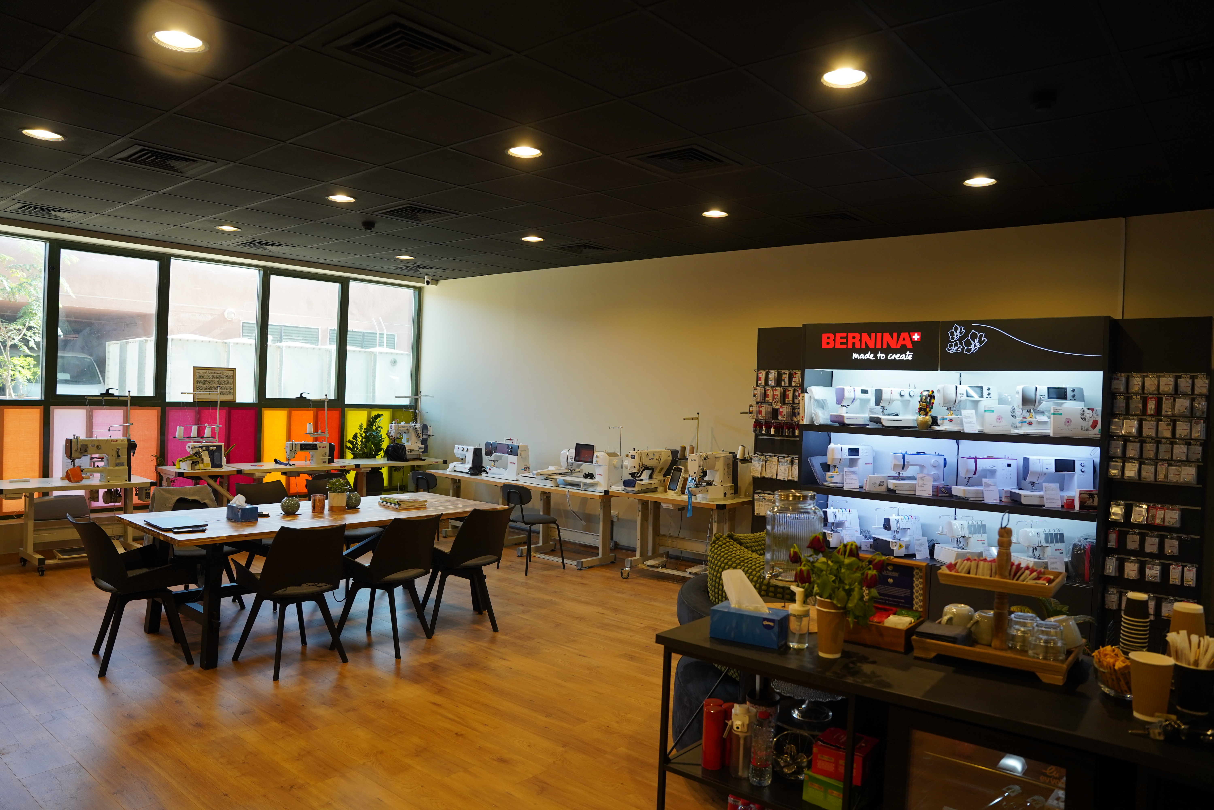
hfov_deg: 73.7
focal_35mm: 24
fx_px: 809
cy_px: 405
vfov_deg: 53.1
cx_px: 607
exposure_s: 1/160
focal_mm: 24
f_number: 4
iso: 800
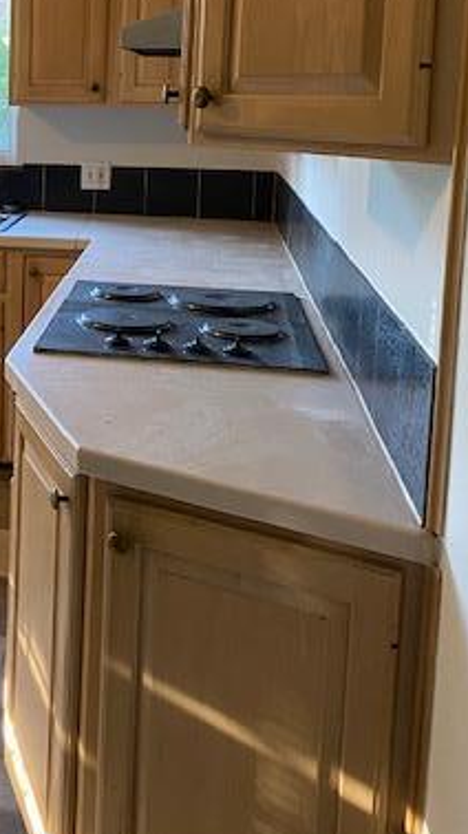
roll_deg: +0.0
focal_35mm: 48
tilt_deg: -8.0
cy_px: 232
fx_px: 1061
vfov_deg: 41.9
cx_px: -24
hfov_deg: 23.6
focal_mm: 4.25
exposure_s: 1/60
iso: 250
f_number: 1.8
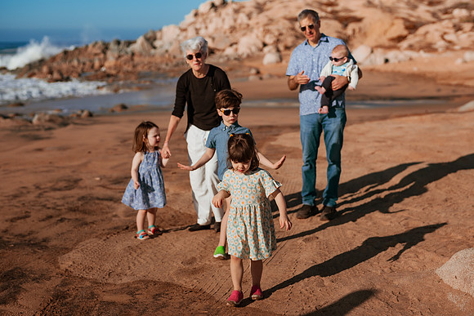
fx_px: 764
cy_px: 158
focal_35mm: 58
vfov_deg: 23.4
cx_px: 237
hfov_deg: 34.5
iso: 50
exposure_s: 1/8000
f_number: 3.2
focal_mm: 58
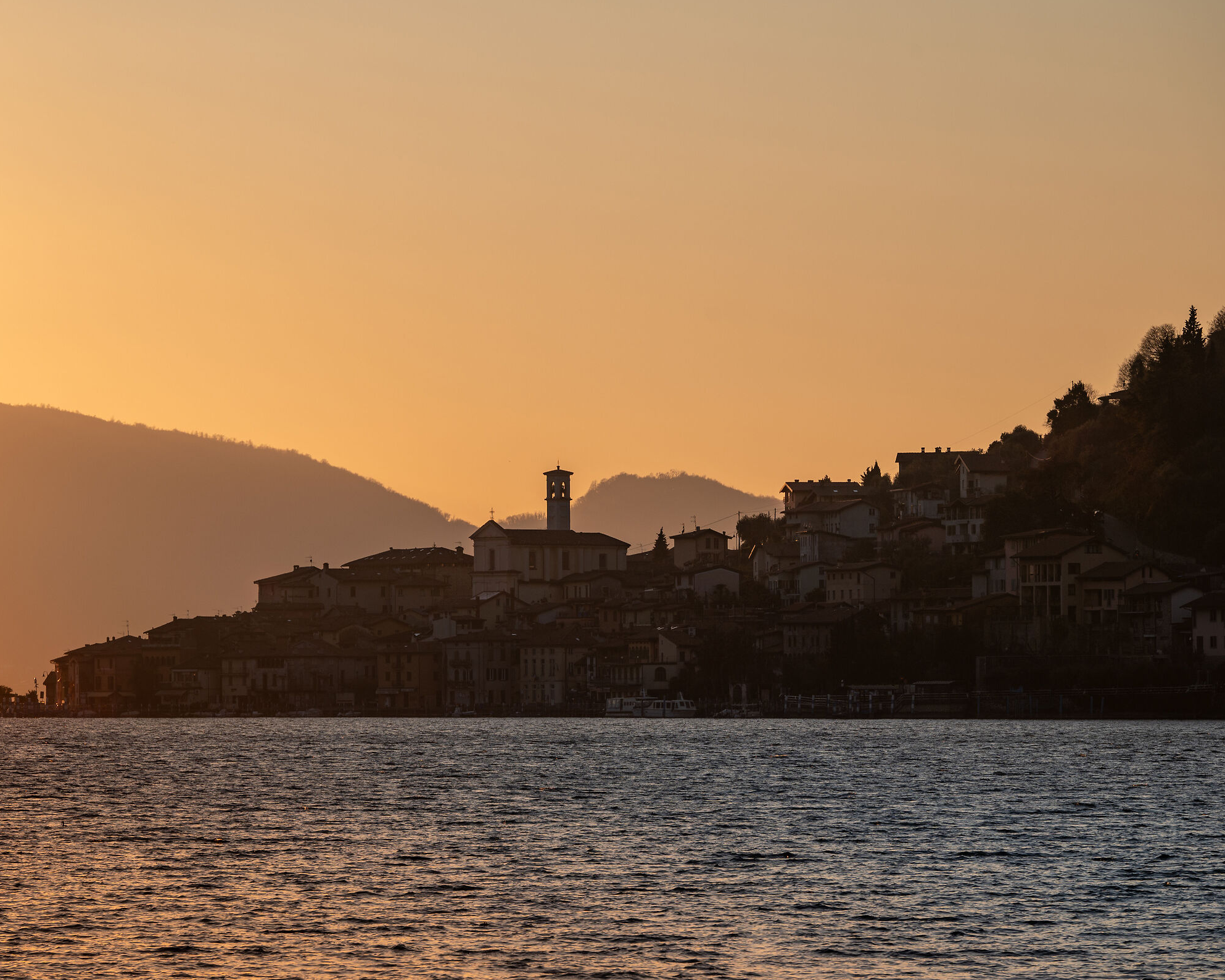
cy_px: 491
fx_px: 7396
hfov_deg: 9.5
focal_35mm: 204
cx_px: 487
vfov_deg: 7.6
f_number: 8
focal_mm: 180
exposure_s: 1/500
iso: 100
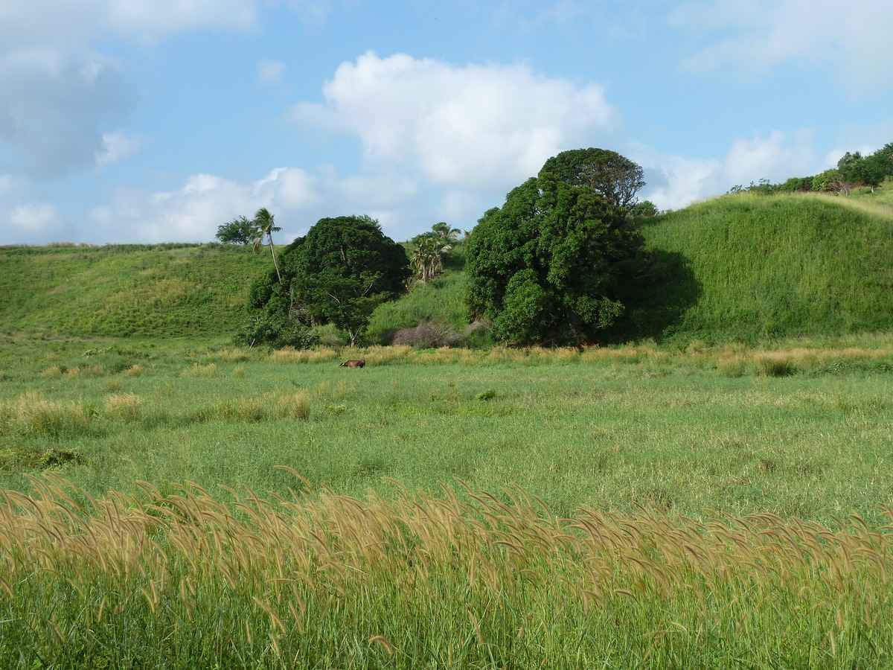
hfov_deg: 42.9
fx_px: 1135
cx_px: 446
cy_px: 335
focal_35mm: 44
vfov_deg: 32.9
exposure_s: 1/400
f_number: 4
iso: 80
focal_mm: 7.3
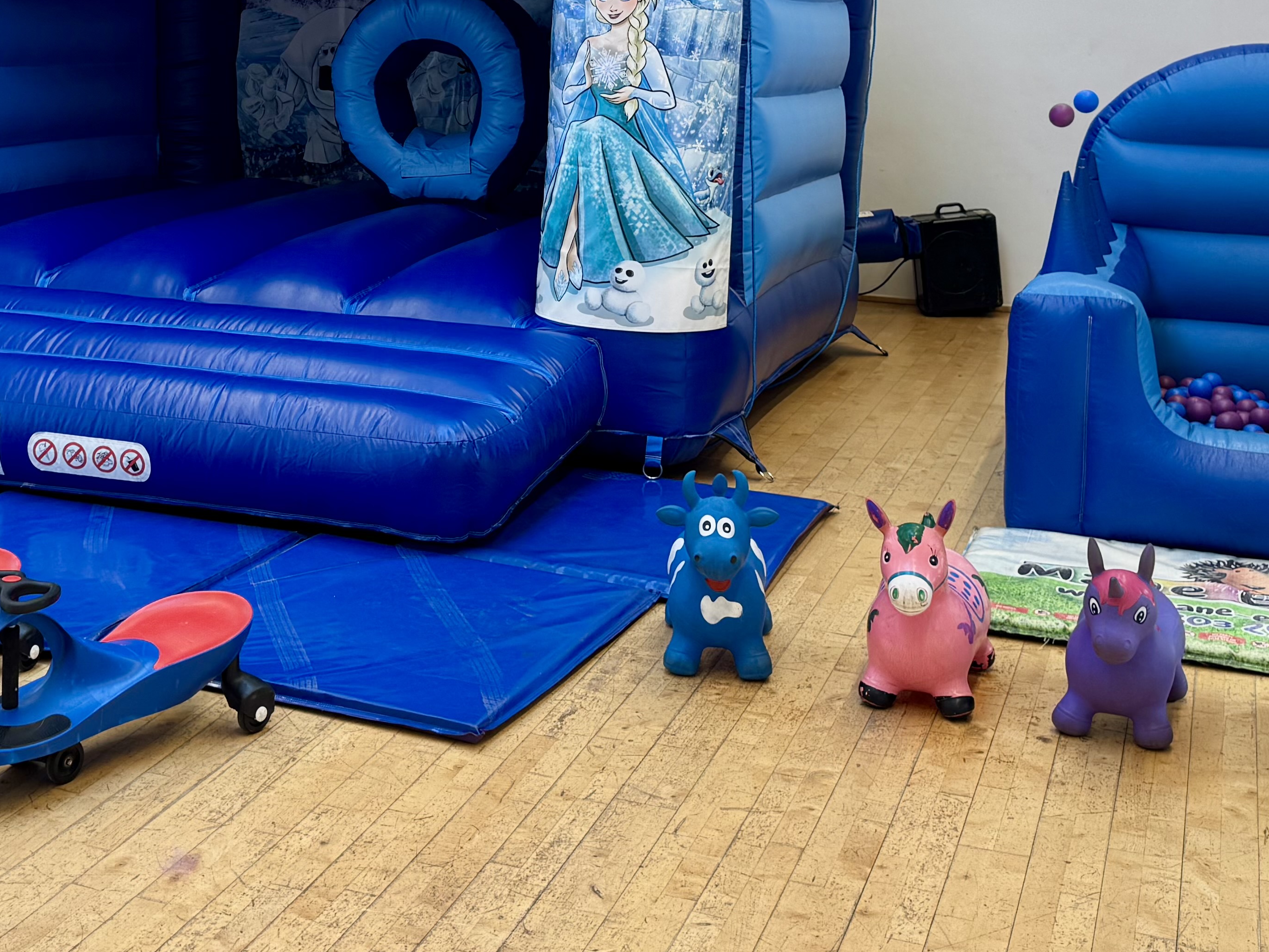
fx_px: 1833
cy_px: 172
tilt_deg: -6.2
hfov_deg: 37.9
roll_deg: -0.3
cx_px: 444
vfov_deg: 28.4
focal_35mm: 50
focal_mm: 6.76
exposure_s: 1/100
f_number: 1.78
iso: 64
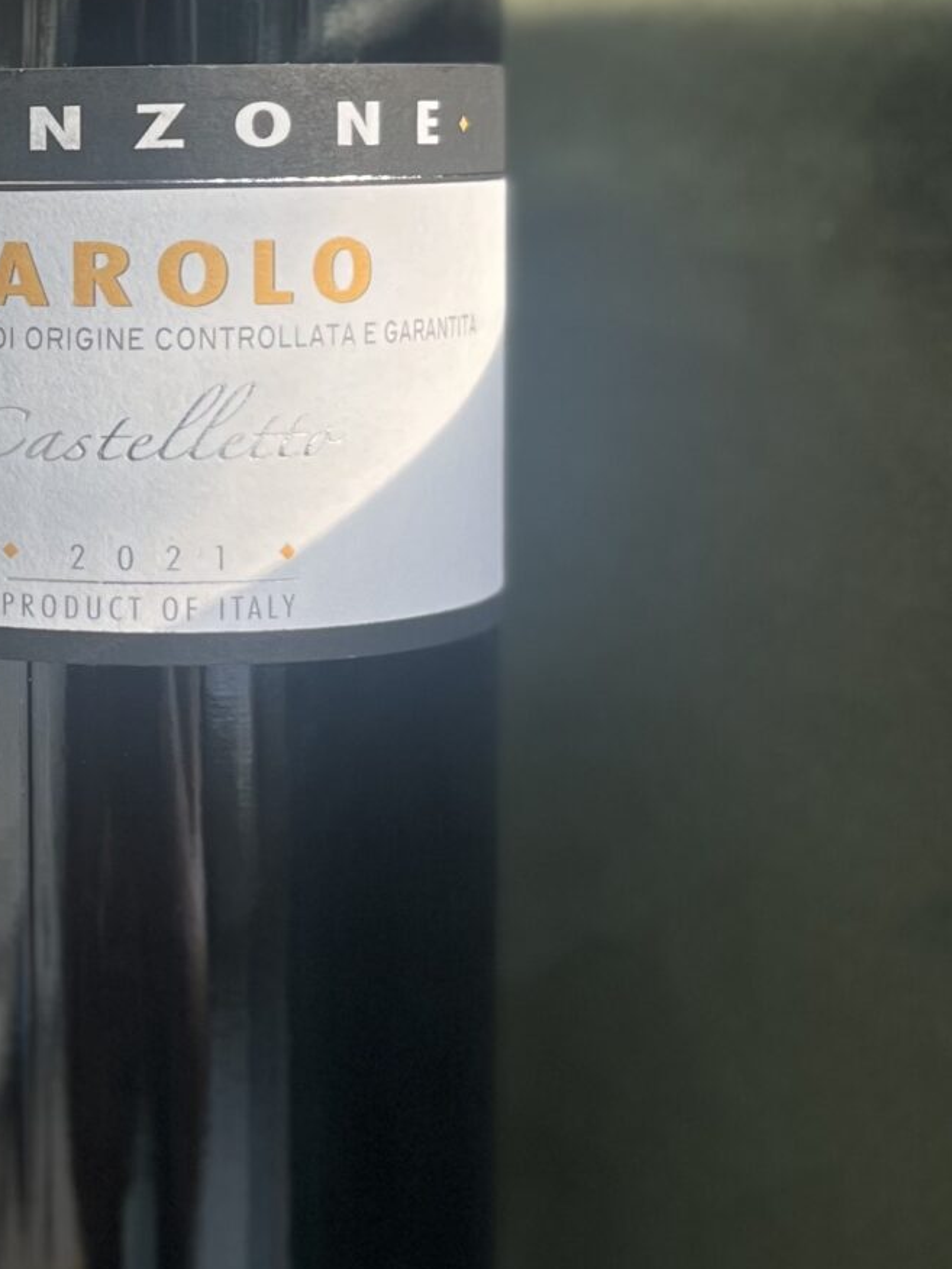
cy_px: 304
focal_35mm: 76
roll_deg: +1.0
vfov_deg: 25.3
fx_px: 2787
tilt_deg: -3.6
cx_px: -320
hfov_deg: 18.0
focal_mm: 5.1
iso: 40
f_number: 1.6
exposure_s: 1/122
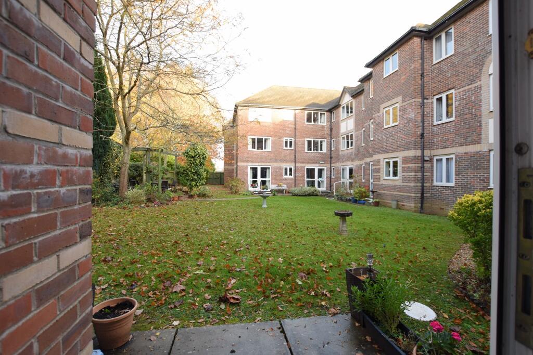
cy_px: 178
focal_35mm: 15
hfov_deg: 100.4
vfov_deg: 77.3
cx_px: 266
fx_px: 222
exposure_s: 1/100
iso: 400
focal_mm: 10
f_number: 5
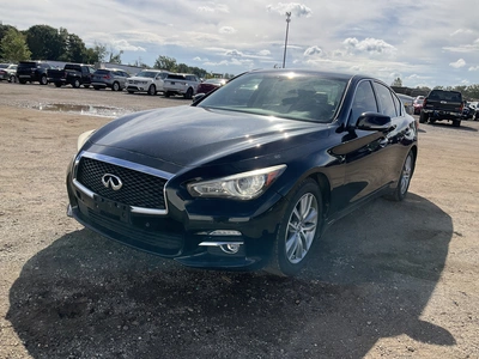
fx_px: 401
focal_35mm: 29
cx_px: 240
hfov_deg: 61.7
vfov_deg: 48.2
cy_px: 180
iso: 25
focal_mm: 3
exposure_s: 1/2667
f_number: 1.8
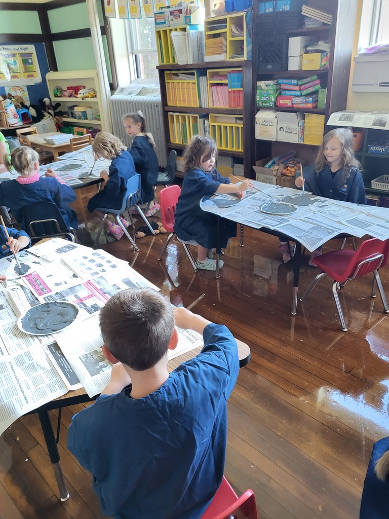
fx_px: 390
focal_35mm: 26
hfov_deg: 53.1
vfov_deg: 67.3
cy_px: 260
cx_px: 194
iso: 400
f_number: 1.8
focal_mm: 4.25
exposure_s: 1/40
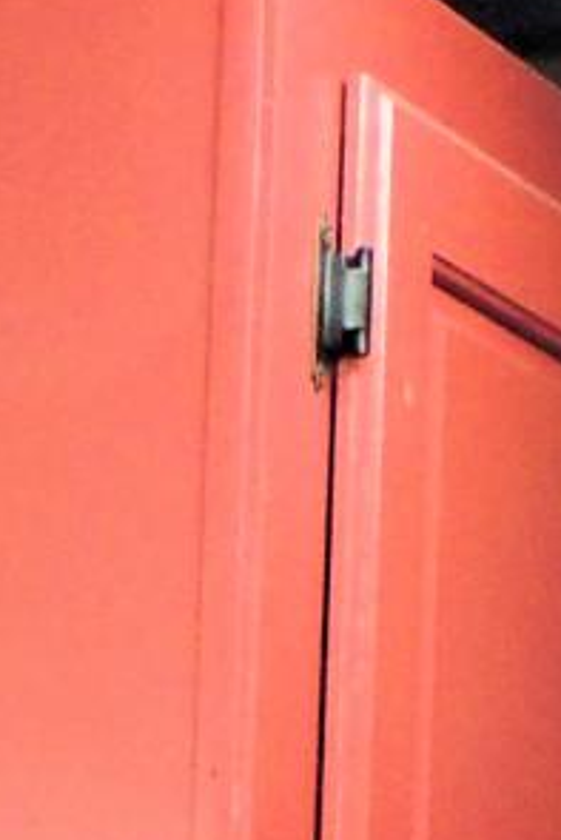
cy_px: 2722
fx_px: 6584
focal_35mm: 282
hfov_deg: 4.8
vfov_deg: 6.5
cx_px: -439
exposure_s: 1/40
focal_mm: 7.1
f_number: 3.3
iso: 400
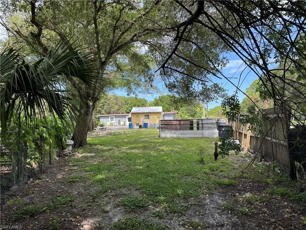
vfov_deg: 56.8
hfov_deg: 71.6
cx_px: 153
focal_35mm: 24
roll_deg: +2.4
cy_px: 115
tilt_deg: +1.2
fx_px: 212
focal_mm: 6.76
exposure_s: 1/925
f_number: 1.78
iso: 80
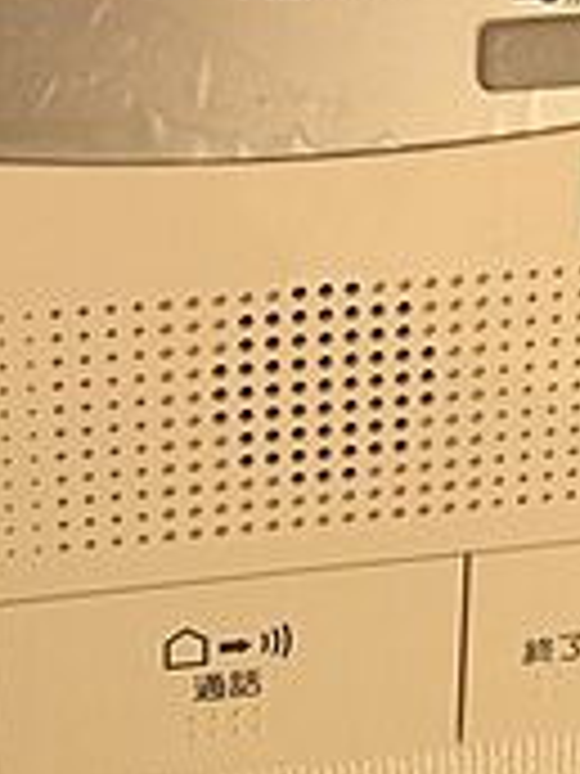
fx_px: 1810
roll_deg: +0.3
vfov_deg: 22.6
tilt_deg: -19.0
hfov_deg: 18.2
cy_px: -108
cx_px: 288
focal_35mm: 81
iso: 25
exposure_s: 1/260
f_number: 2.2
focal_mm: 4.15
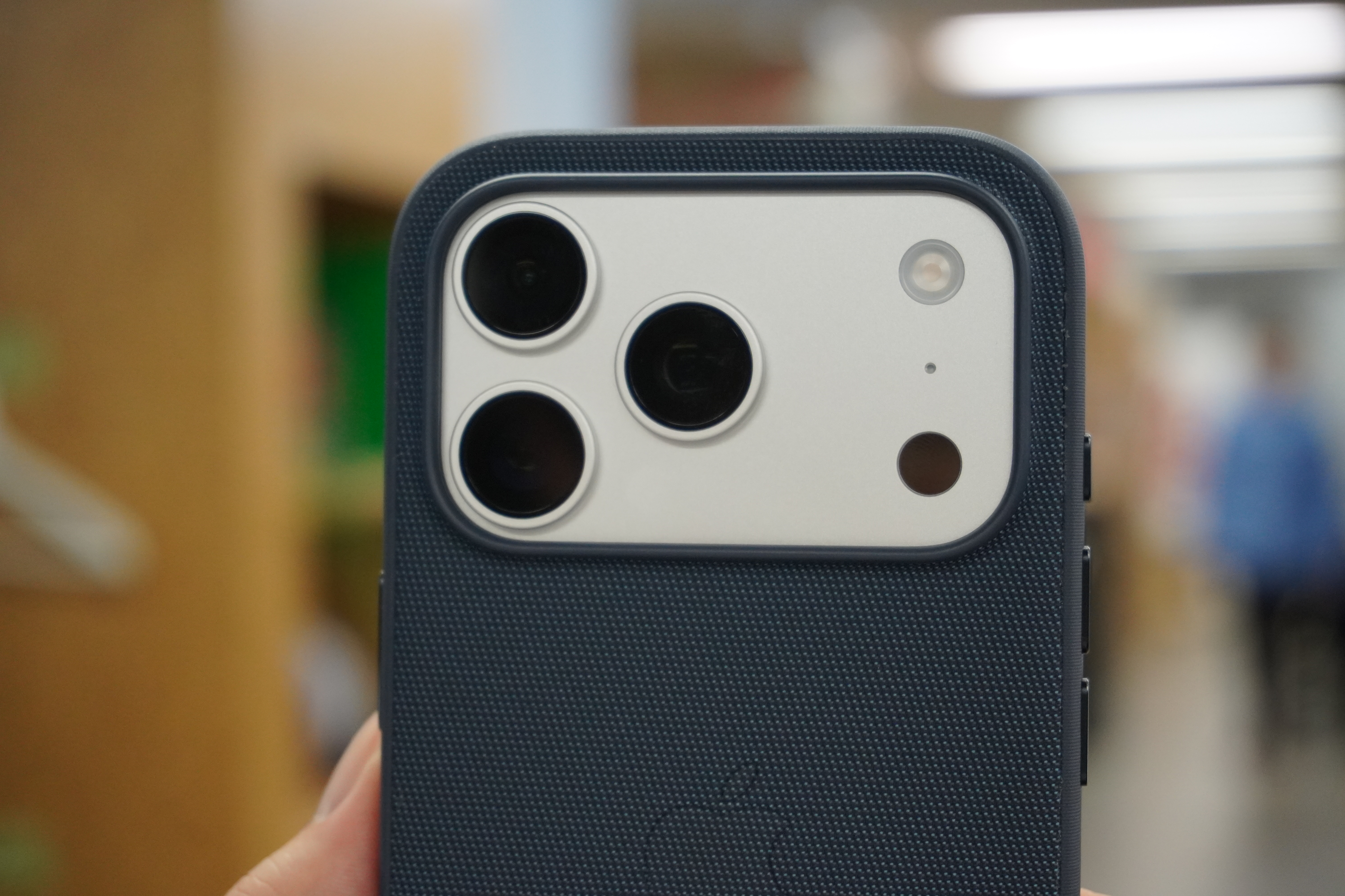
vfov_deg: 18.2
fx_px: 2802
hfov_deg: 27.0
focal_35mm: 75
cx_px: 672
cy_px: 448
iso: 2000
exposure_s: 1/80
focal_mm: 50
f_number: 5.6
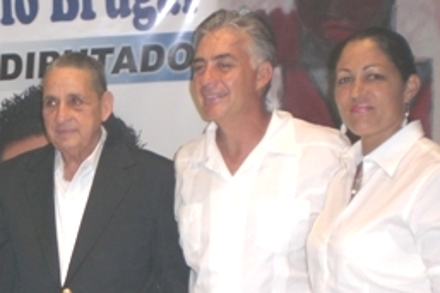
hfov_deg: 28.4
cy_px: 248
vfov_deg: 19.4
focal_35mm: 69
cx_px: 65
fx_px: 843
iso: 200
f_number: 3.1
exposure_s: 1/60
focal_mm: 6.3
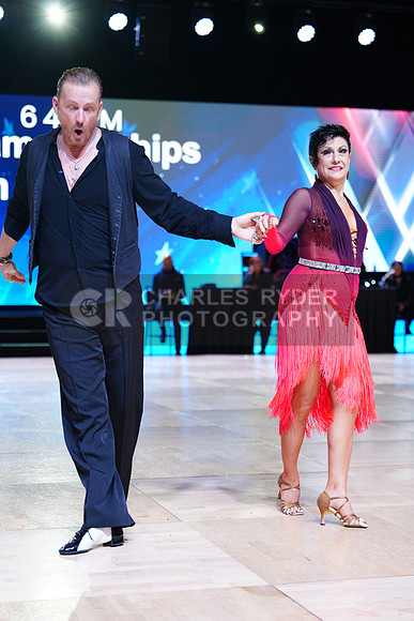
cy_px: 310
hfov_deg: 19.5
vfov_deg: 28.8
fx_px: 1207
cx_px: 207
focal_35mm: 70
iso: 800
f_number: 2.8
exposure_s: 1/400
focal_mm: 70
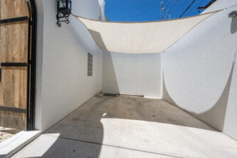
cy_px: 81
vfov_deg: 70.5
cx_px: 96
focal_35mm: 17
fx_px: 112
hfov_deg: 92.1
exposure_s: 1/1600
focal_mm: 14
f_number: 20
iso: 4000
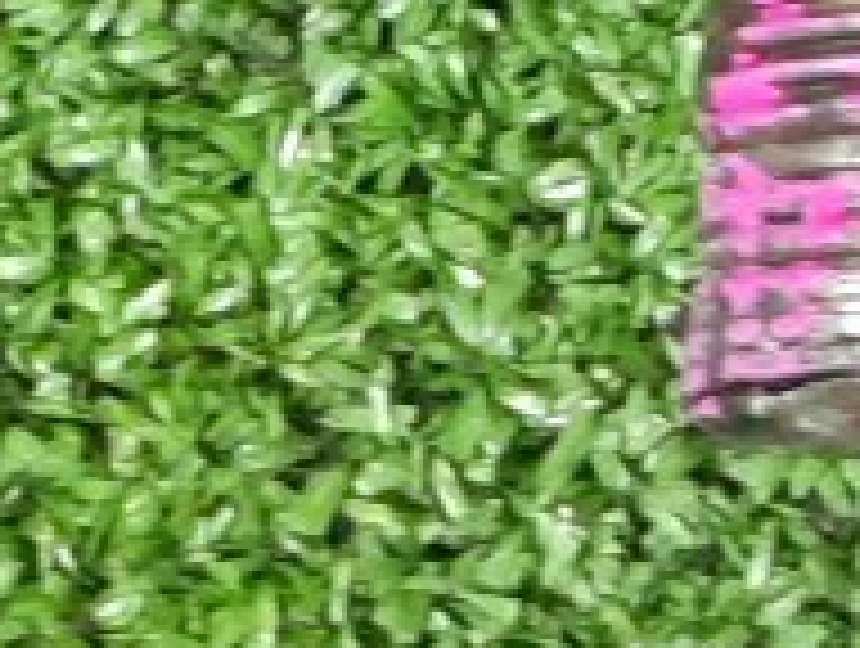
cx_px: 1279
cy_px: -1620
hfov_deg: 10.2
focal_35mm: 188
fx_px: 4679
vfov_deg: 6.8
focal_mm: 4.6
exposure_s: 1/33
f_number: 2
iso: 332
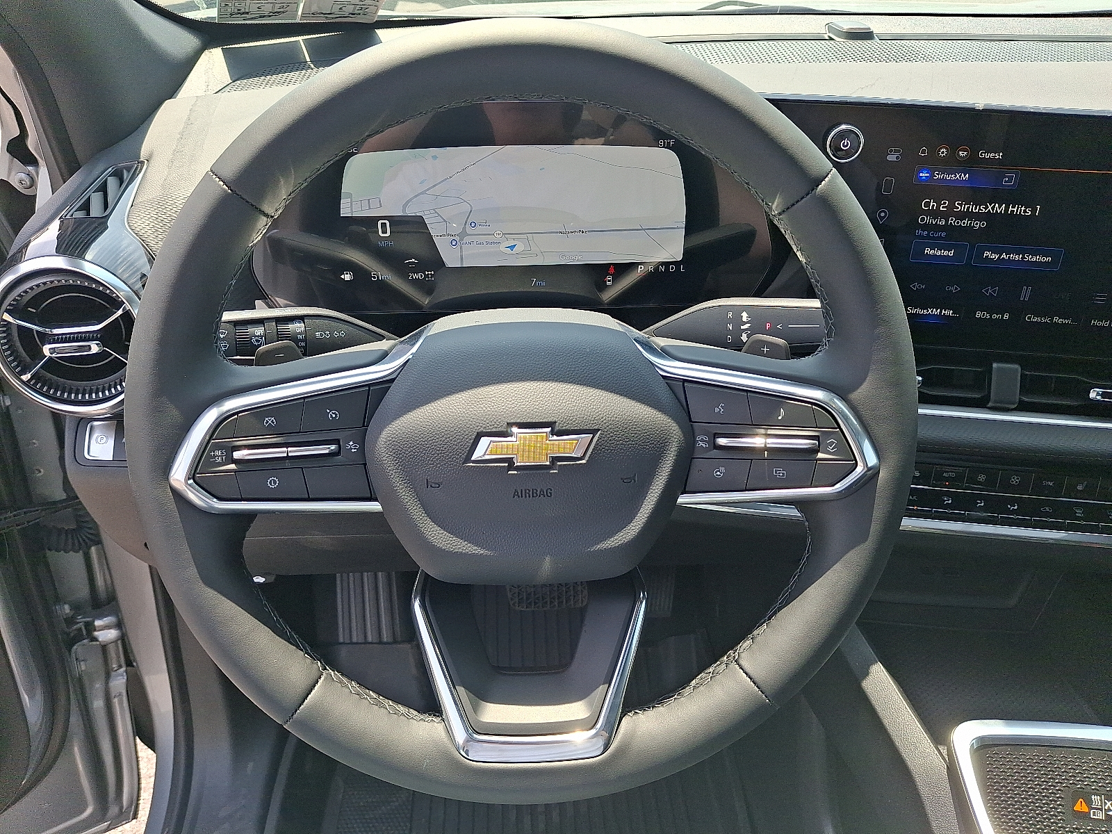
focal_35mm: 25
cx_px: 556
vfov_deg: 54.9
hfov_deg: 69.4
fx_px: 803
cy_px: 417
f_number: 1.8
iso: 30
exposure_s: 1/526
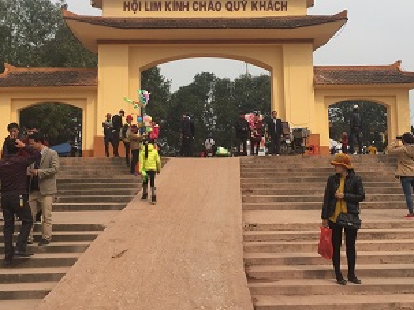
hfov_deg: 43.0
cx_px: 216
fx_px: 526
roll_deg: -1.1
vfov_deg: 32.8
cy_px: 143
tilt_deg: +5.8
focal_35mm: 44
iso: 32
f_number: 2.2
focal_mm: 4.15
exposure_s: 1/2475
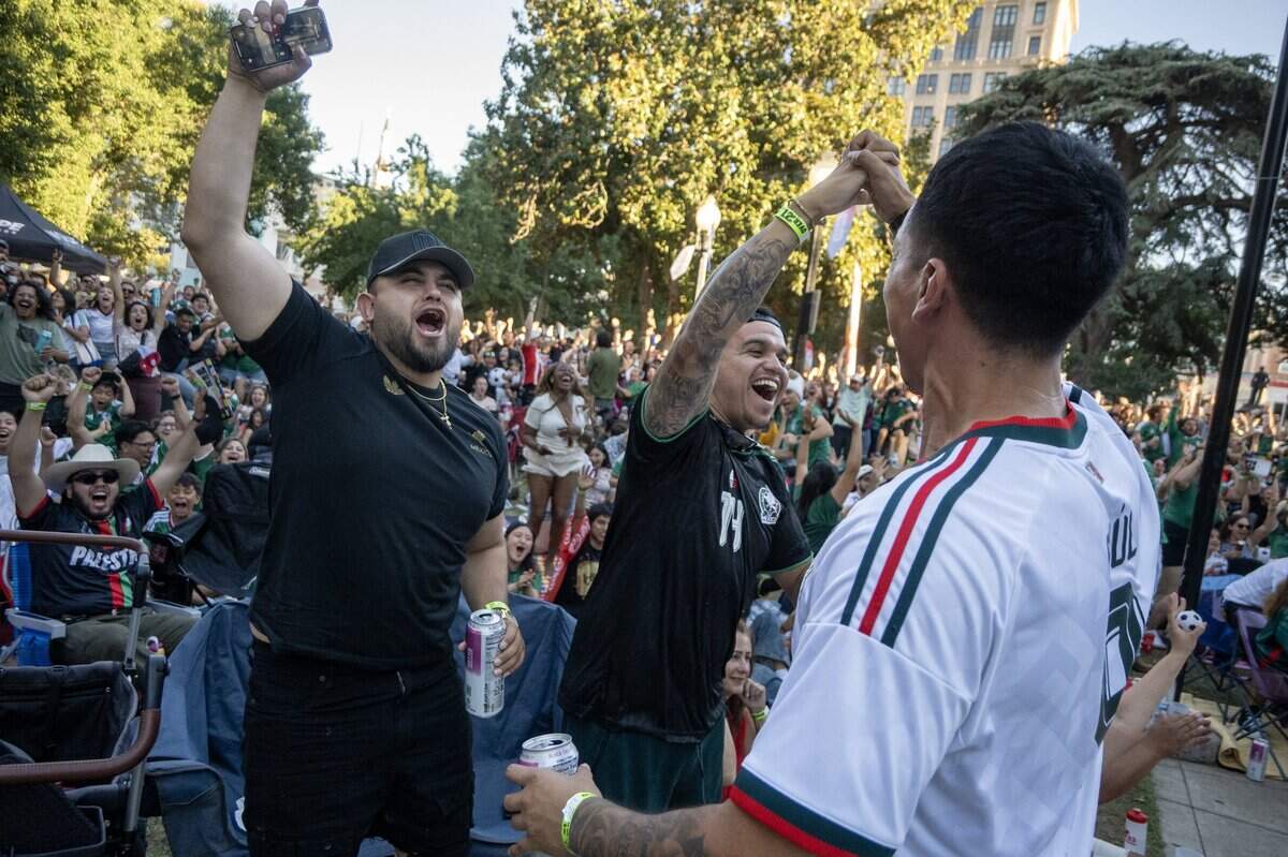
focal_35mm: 24
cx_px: 644
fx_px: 858
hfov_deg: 73.8
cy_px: 428
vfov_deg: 53.1
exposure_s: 1/1250
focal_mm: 16
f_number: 3.5
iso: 1250
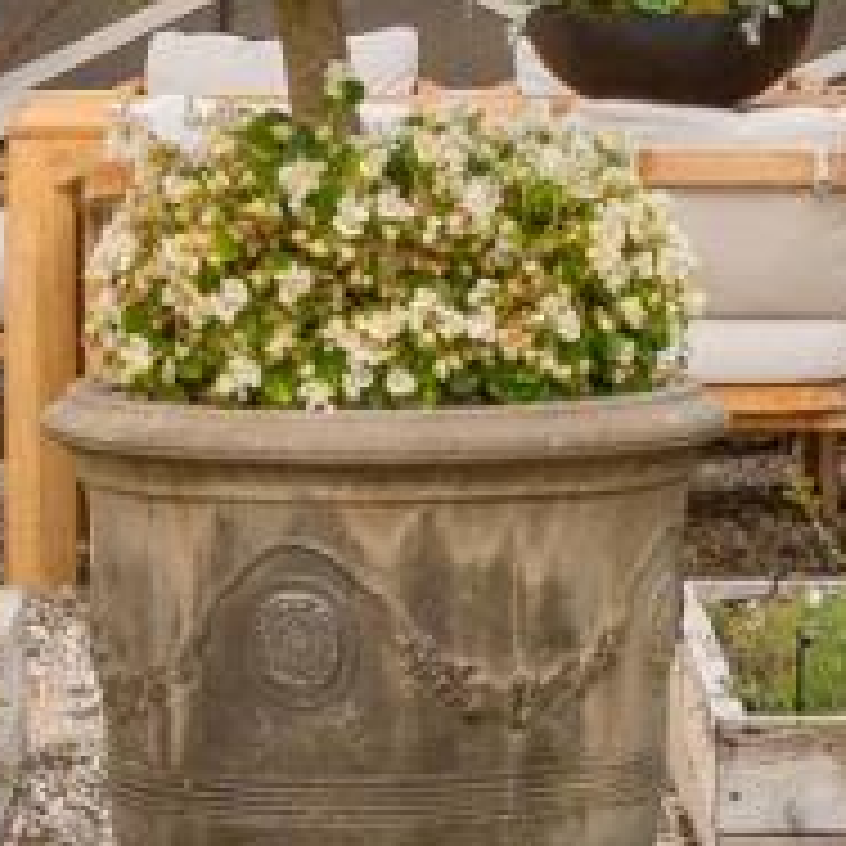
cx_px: 284
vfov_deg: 6.0
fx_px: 8030
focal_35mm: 290
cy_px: -284
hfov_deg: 6.0
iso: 1600
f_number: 6.3
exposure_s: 1/25
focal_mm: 42.8
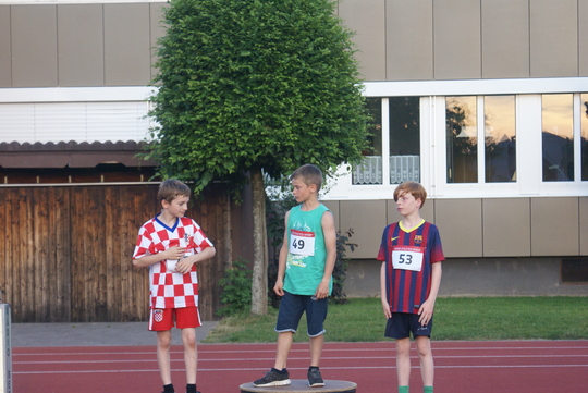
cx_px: 294
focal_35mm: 105
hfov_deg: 19.4
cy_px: 196
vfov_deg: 13.1
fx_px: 1716
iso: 500
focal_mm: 70
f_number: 5.6
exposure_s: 1/250
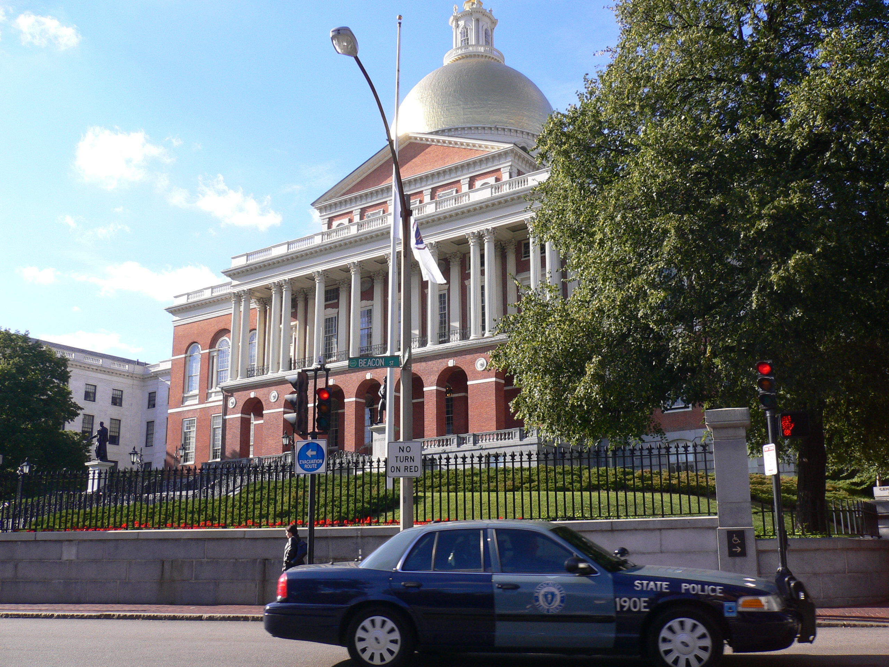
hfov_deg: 52.6
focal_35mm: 35
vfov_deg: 40.7
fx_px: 899
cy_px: 334
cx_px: 444
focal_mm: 5.8
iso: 80
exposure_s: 1/200
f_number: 5.6
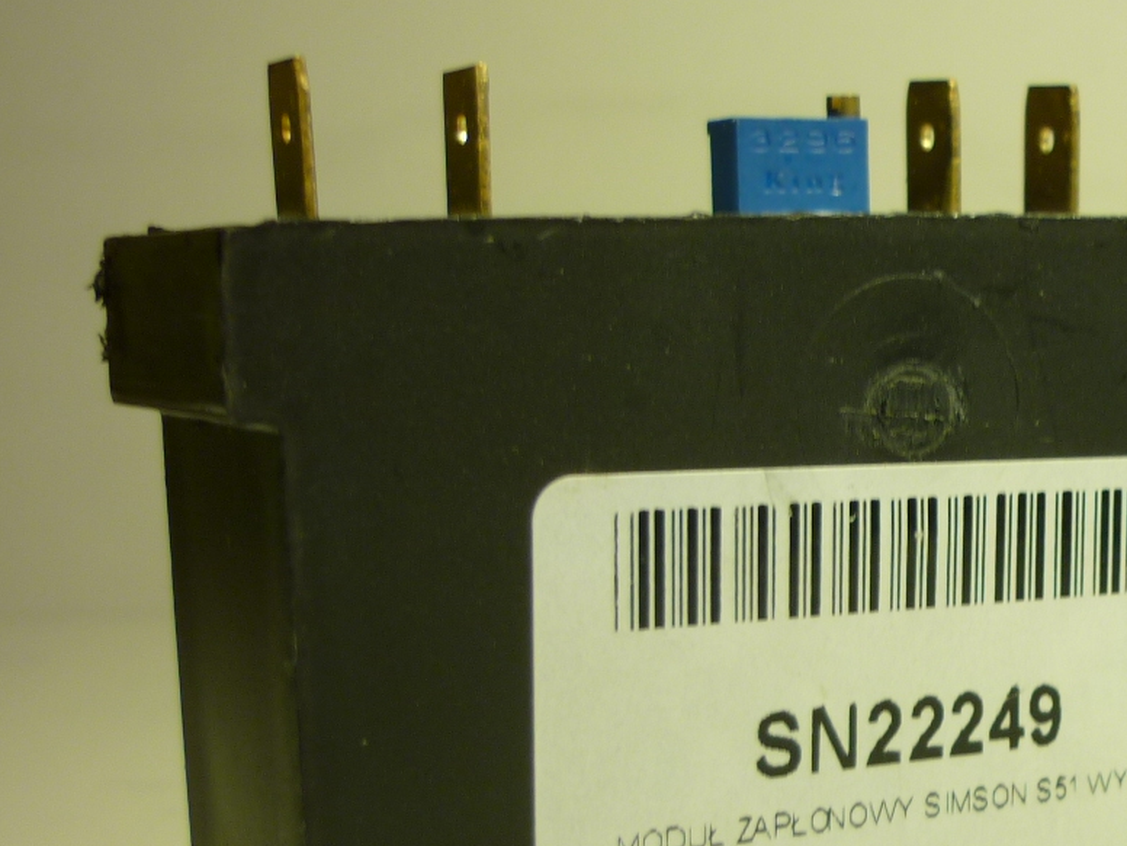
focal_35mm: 68
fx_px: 2214
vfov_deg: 21.5
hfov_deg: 27.3
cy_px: 599
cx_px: 1056
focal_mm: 5.5
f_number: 2.8
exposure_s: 1/40
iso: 80
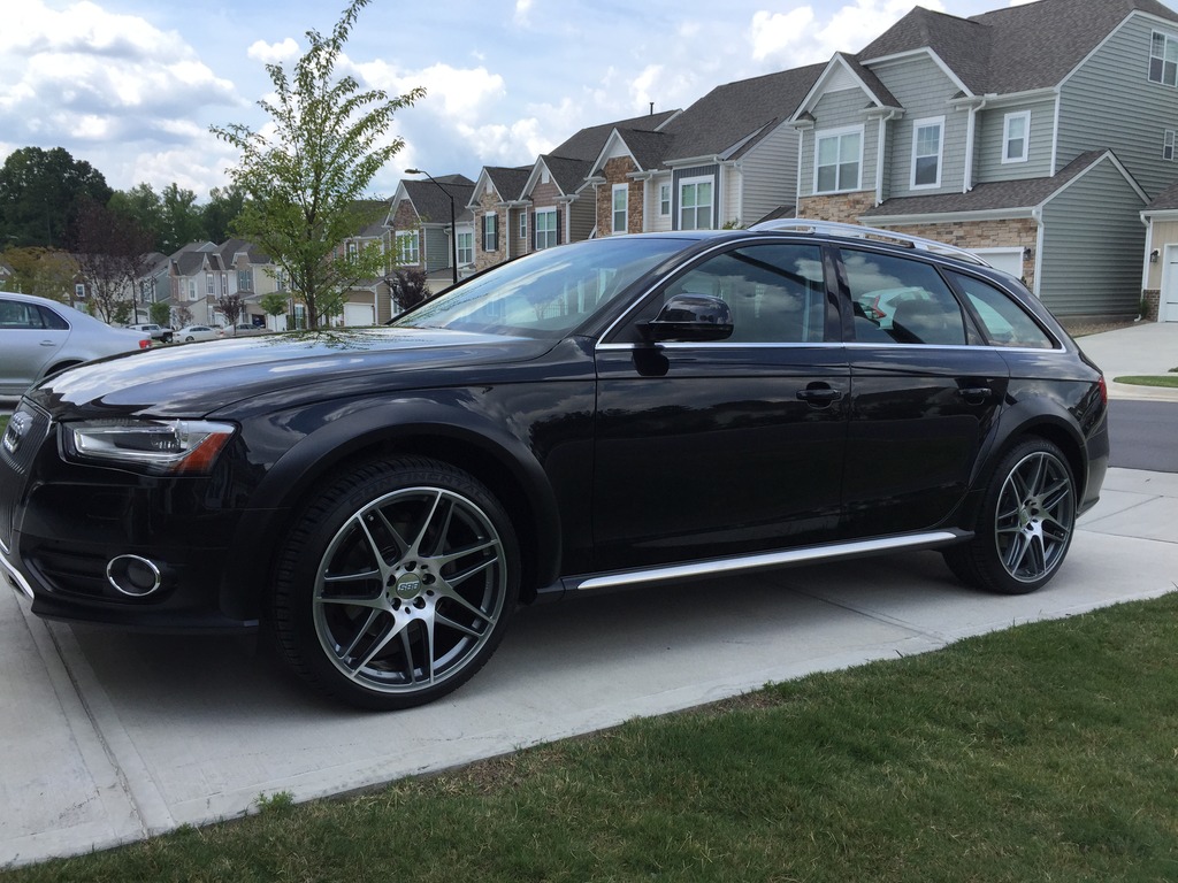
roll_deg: -1.2
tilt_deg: -8.9
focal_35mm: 29
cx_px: 589
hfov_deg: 61.7
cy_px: 442
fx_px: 987
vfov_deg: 48.2
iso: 32
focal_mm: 4.15
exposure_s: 1/1236
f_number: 2.2
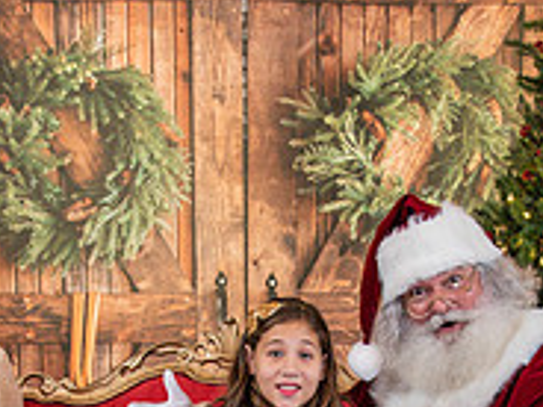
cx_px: 283
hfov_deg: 19.3
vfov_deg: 14.0
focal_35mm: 102
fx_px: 1600
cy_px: 510
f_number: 5
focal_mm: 28
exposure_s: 1/50
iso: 1000
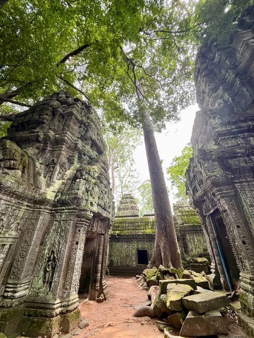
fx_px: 137
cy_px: 169
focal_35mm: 14
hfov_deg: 85.7
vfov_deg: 102.1
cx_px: 127
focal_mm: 2.22
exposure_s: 1/99
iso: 80
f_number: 2.2
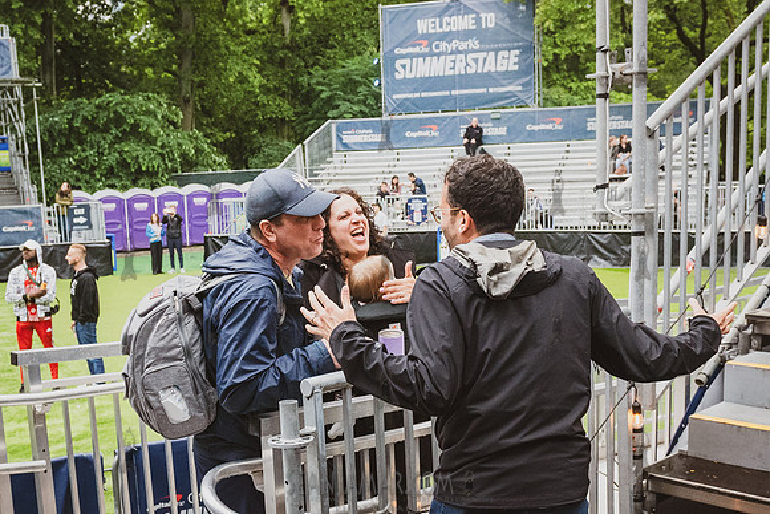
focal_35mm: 47
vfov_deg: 28.5
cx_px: 373
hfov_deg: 41.9
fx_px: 1004
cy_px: 352
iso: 3200
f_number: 4.5
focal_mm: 24
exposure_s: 1/500
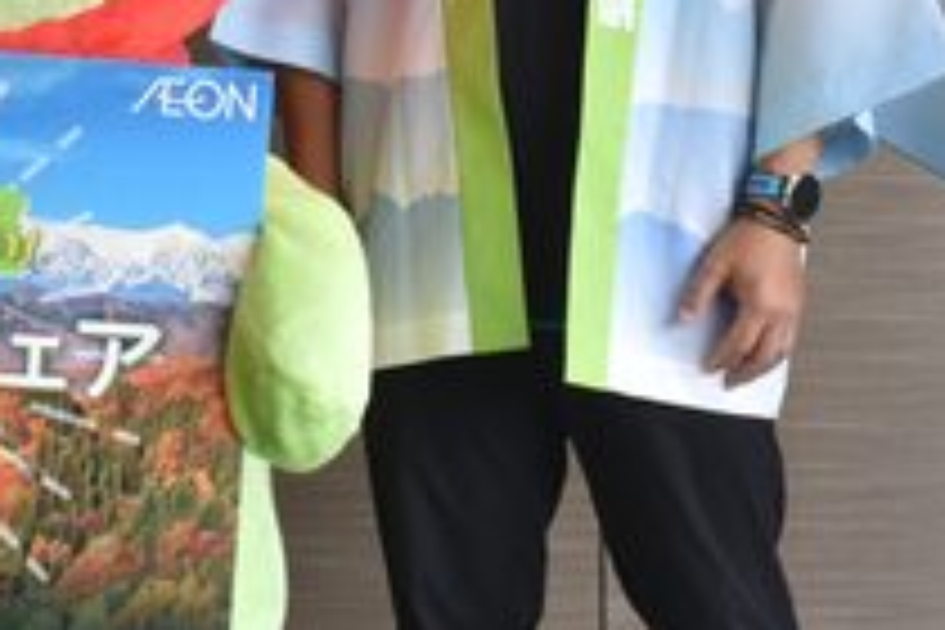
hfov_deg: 17.2
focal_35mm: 118
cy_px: -18
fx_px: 3109
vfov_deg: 11.4
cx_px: 263
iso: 400
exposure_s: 1/125
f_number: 6.3
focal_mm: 27
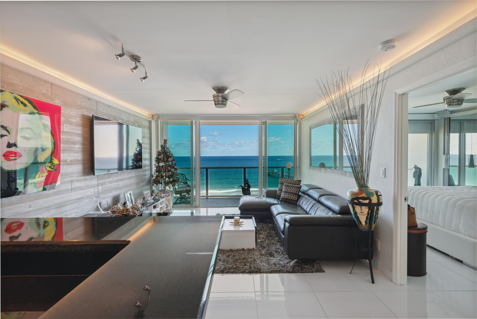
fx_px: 212
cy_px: 160
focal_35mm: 16
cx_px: 238
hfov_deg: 96.7
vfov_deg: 73.8
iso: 250
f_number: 8
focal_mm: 16
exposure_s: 1/60
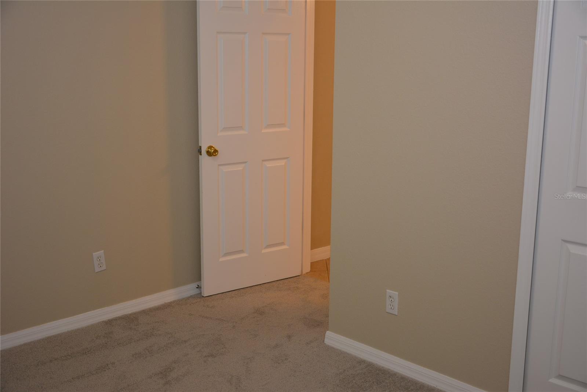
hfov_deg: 43.6
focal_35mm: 45
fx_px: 734
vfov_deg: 29.9
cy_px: 196
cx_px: 294
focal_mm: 30
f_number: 4
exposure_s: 1/60
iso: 360
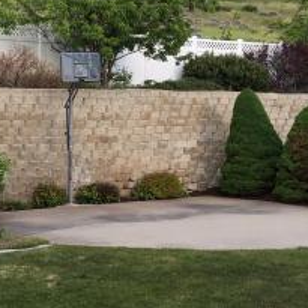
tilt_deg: -0.3
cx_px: -96
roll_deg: -0.4
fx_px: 805
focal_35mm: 80
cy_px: 120
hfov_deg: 19.8
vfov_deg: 21.6
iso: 25
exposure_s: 1/207
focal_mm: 4.15
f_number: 2.2
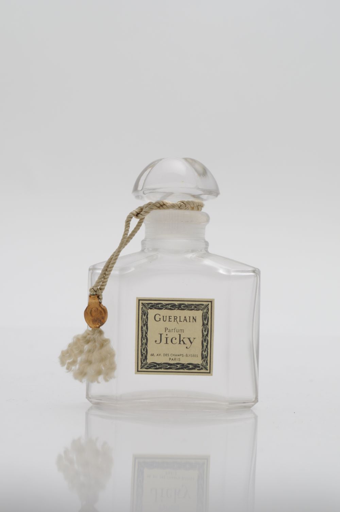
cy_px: 256
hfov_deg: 16.5
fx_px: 1172
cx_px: 170
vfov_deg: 24.6
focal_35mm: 82
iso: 200
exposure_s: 1/13
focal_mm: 55
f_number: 11
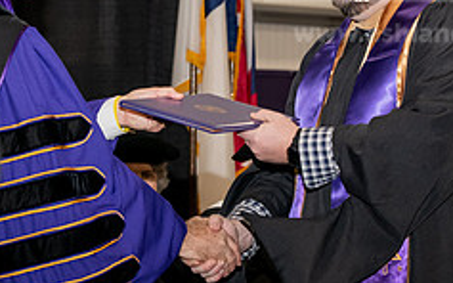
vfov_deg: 7.5
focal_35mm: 175
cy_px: 74
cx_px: 206
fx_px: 2160
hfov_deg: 12.0
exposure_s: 1/200
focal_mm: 70
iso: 1600
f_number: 5.6
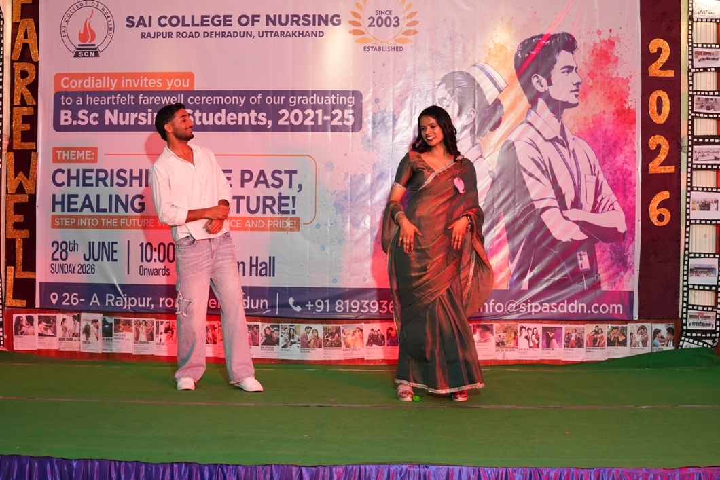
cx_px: 360
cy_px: 240
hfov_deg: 38.2
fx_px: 1040
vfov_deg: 26.0
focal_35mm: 52
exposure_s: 1/160
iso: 800
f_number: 4
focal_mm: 35
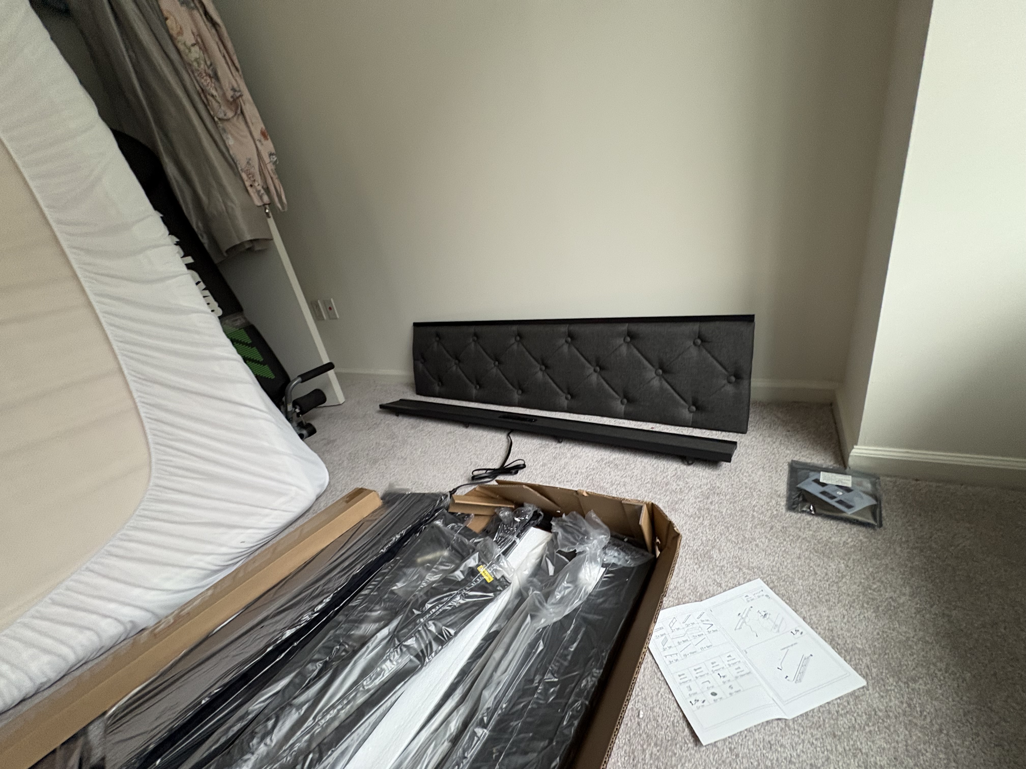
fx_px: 415
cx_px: 513
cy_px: 384
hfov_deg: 102.1
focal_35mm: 14
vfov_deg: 85.7
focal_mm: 2.22
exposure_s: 1/60
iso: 320
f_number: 2.2
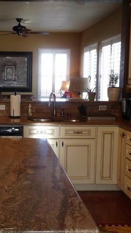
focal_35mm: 53
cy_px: 116
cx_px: 20
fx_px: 328
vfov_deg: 39.2
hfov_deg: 22.2
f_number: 2.8
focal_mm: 4.8
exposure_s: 1/30
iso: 125
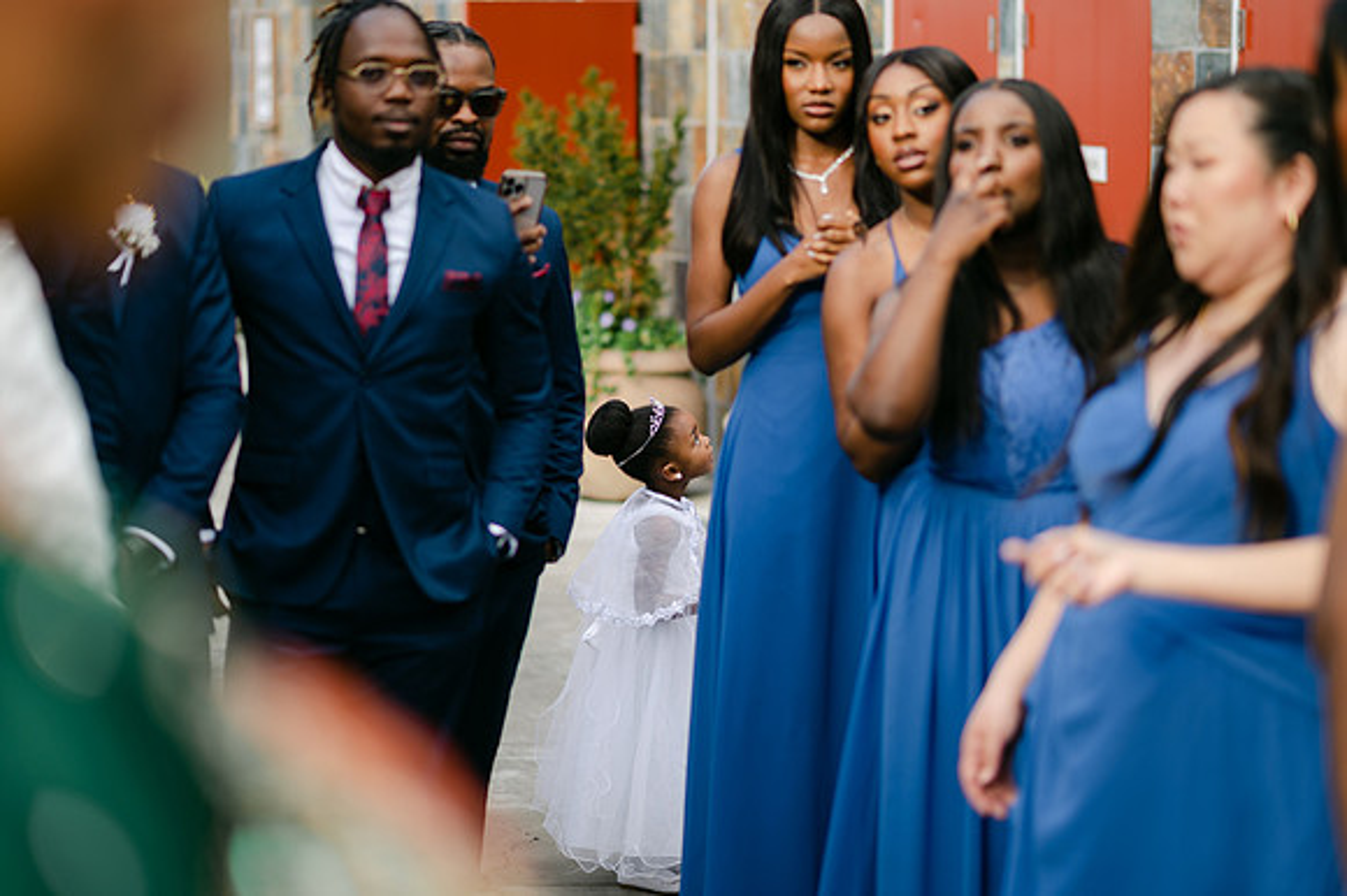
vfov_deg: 16.1
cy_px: 448
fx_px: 3178
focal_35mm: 85
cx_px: 674
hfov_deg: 23.9
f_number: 2
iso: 100
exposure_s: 1/1000
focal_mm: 85
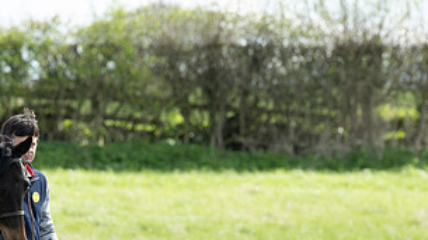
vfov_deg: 2.5
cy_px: 208
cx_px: 52
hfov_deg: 4.4
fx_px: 5579
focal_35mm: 492
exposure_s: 1/1250
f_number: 4
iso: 400
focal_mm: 165
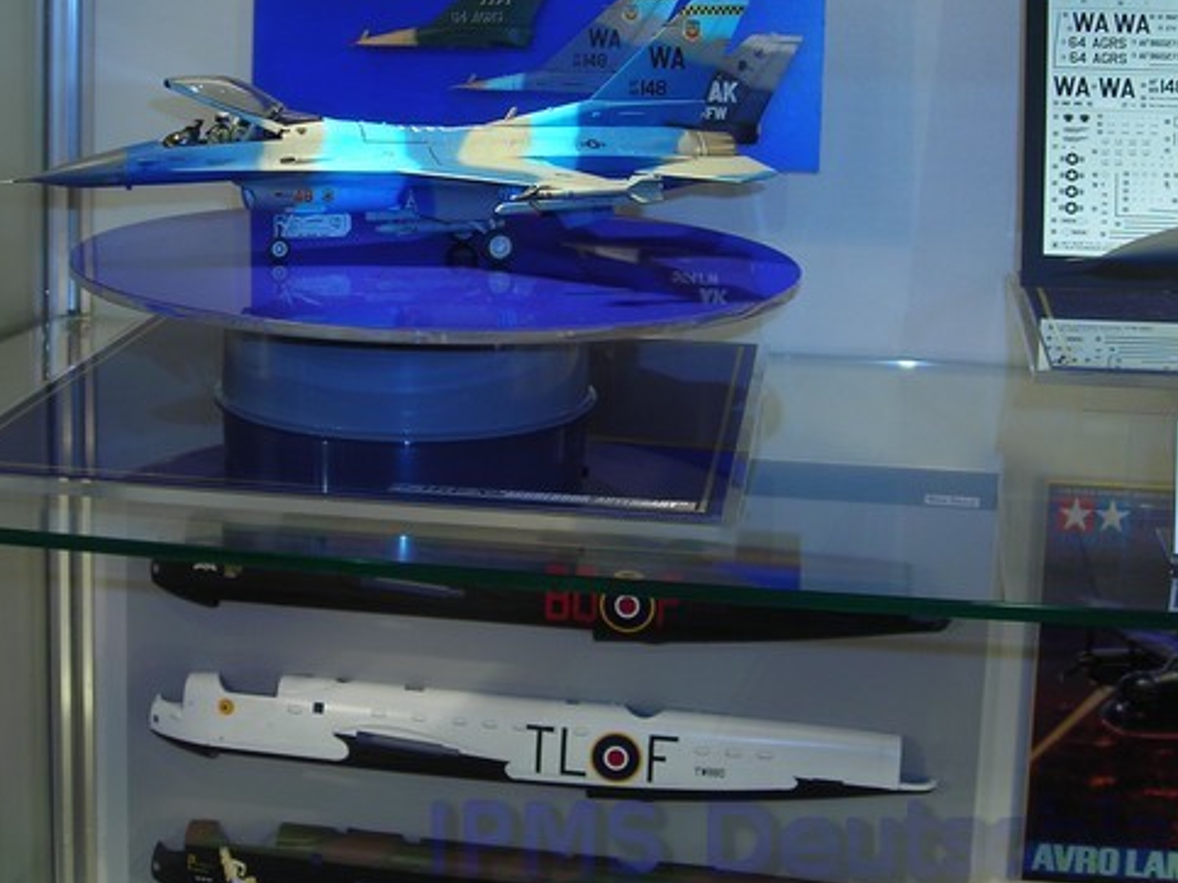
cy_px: 220
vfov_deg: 23.0
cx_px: 459
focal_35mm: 63
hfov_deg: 30.6
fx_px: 2143
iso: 50
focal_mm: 6.3
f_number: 3.2
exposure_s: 1/30
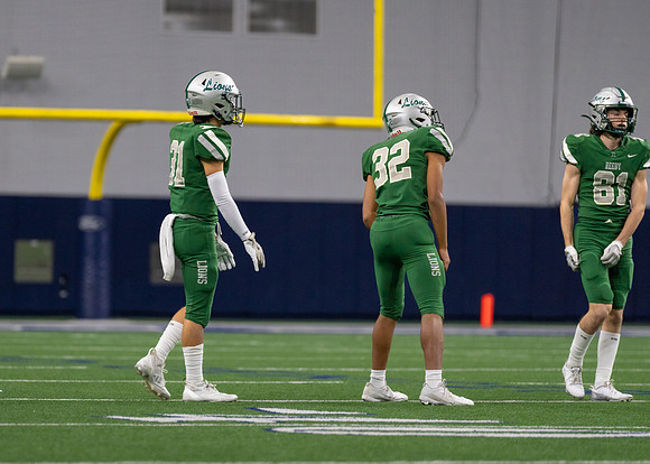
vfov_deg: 5.1
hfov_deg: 7.1
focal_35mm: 282
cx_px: 187
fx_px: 5206
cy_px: 242
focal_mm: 200
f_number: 2.8
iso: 2000
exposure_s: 1/1000
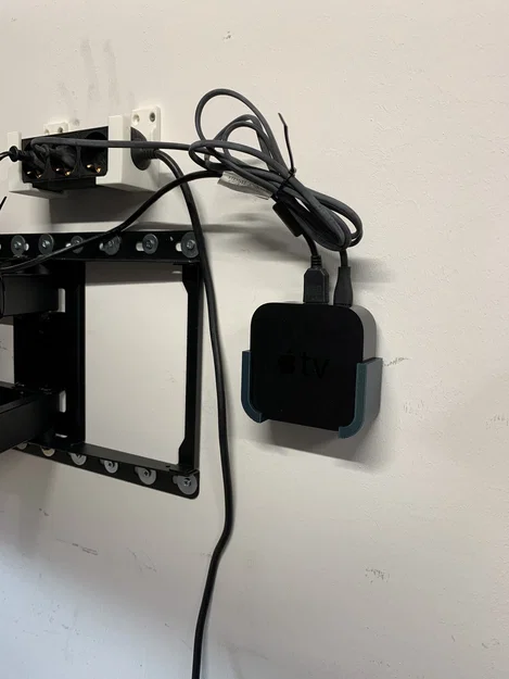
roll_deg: -1.6
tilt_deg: -6.0
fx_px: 510
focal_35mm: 26
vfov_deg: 67.3
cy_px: 340
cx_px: 254
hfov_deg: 53.1
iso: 100
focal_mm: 4.25
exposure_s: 1/50
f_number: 1.8
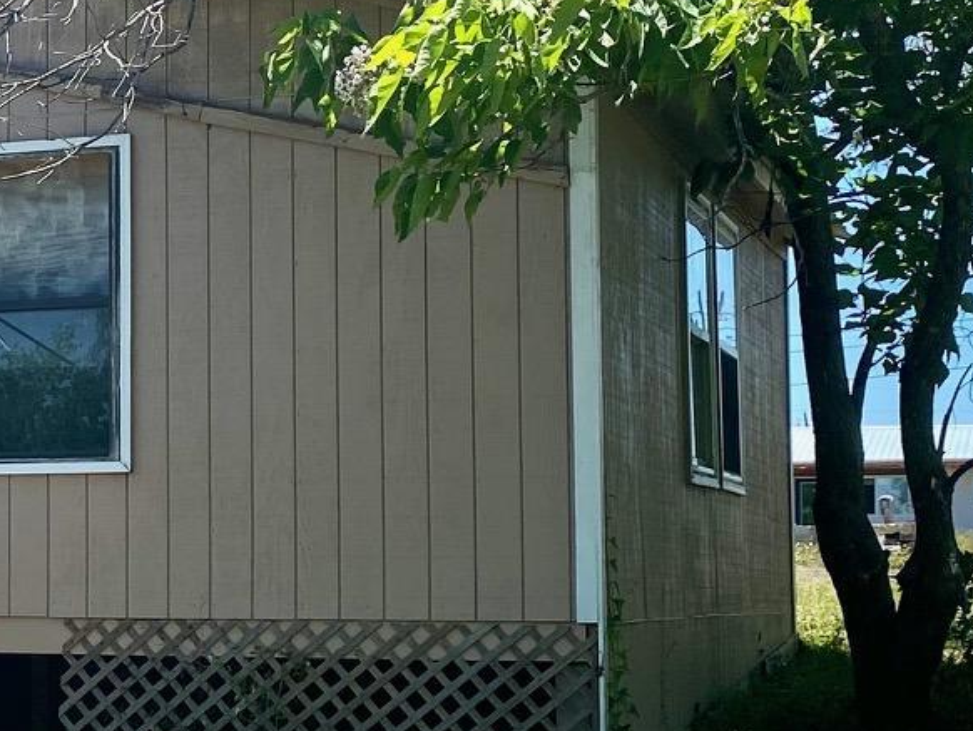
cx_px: -142
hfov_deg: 20.6
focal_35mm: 90
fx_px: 2531
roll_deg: -0.2
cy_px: 490
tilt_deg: +4.0
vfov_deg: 16.4
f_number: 1.8
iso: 32
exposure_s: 1/2146
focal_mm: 4.25
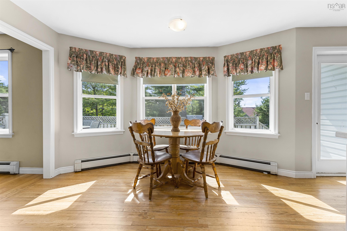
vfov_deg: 81.2
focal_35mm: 14
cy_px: 116
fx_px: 135
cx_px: 174
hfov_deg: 104.3
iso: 640
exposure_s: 1/80
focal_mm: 14
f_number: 8
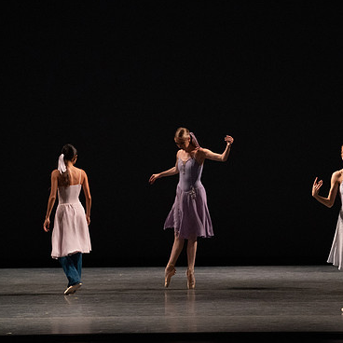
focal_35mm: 213
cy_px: 175
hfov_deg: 8.2
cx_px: 258
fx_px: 2388
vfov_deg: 8.2
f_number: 5.6
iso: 12800
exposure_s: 1/400
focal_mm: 159
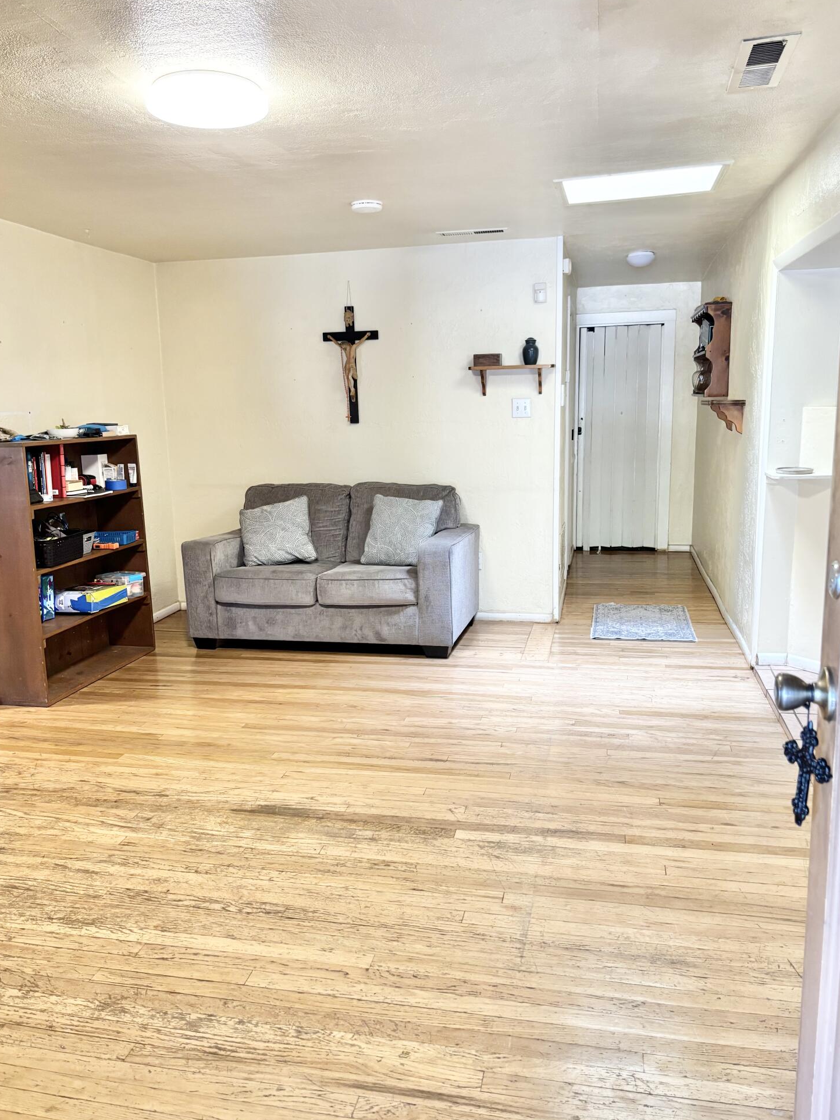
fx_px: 874
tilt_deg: -10.0
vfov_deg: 65.3
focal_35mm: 27
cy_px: 555
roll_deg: +0.1
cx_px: 421
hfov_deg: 51.3
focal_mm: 5.96
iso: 200
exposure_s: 1/60
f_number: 1.6
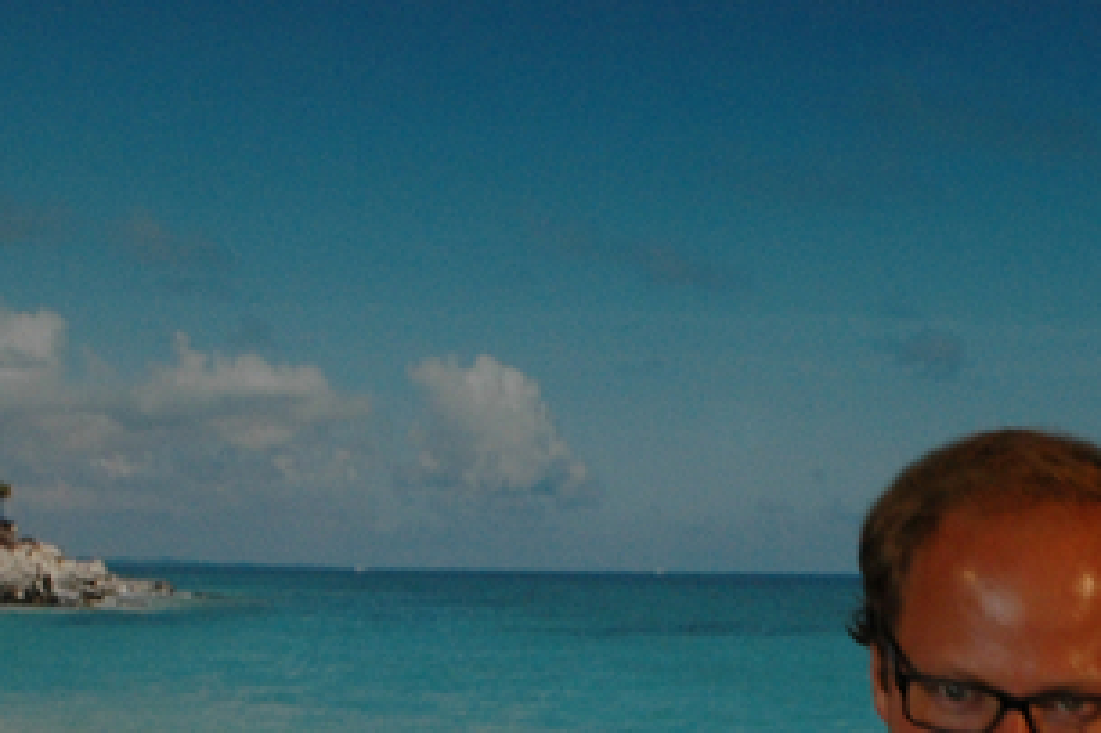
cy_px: 912
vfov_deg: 8.1
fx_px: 5104
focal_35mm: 167
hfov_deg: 12.2
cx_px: 1076
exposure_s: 1/125
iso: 400
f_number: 5.6
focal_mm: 34
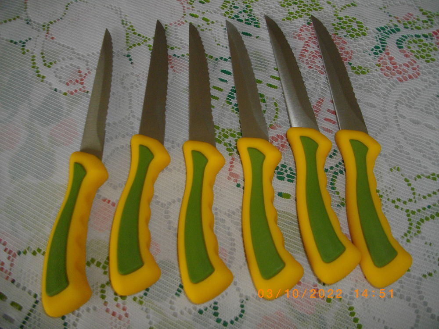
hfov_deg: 56.8
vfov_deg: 44.2
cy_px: 164
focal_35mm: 32
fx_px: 406
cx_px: 220
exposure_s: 1/50
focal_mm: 5.7
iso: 200
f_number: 2.9
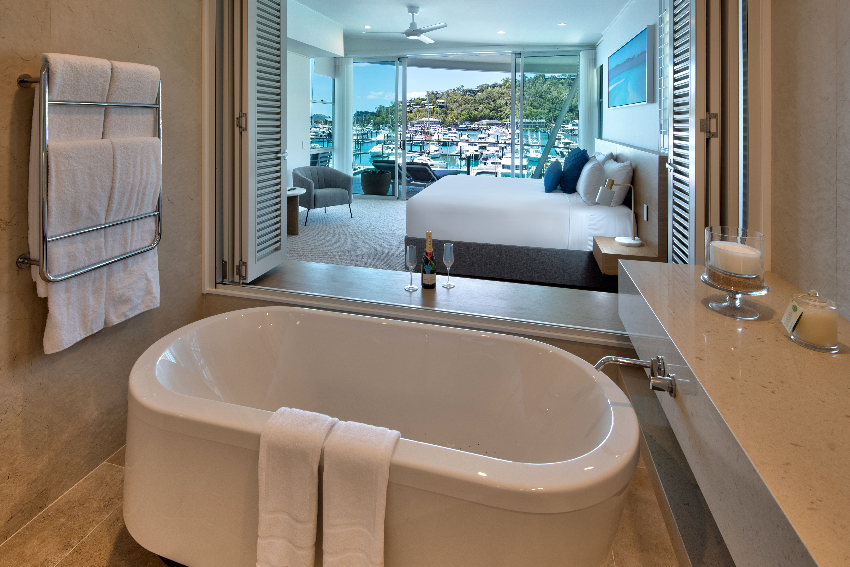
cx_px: 425
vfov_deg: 73.8
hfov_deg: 96.7
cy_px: 284
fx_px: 378
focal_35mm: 16
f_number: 10
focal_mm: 16
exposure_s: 1/160
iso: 200
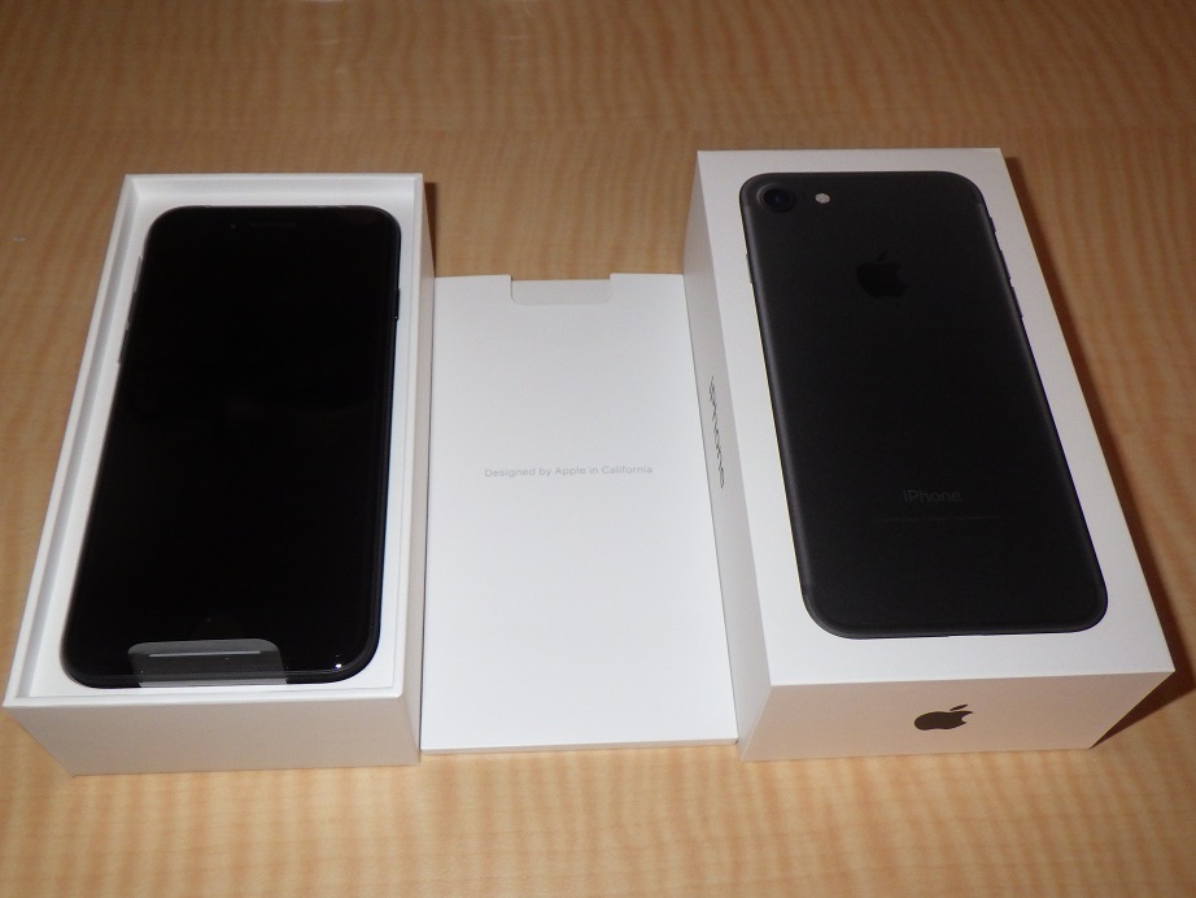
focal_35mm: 34
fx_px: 1175
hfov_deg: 53.9
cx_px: 598
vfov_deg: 41.8
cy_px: 449
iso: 400
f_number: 3.8
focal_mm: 6.1
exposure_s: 1/50
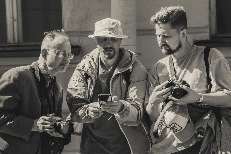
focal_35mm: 135
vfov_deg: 10.2
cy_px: 81
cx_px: 124
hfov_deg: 15.2
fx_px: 866
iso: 100
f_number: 4.5
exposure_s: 1/1000
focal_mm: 70
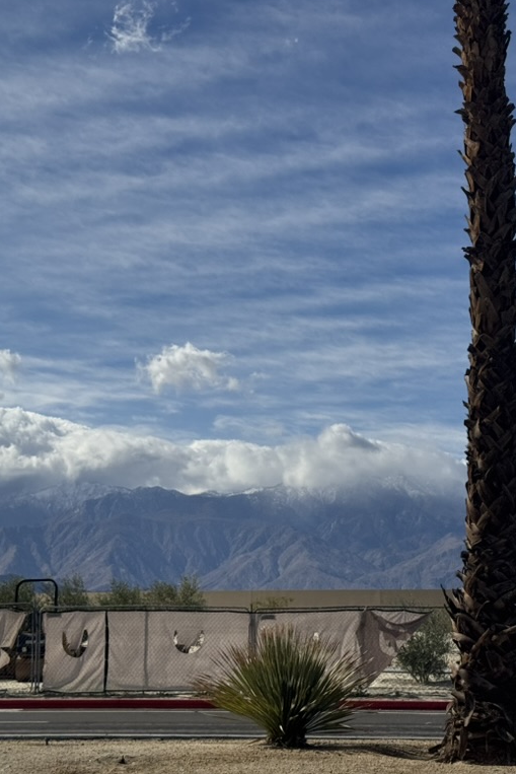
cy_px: 386
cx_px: 193
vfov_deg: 30.1
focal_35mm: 67
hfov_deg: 20.3
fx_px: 1440
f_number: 1.78
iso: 64
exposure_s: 1/10526
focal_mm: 6.76
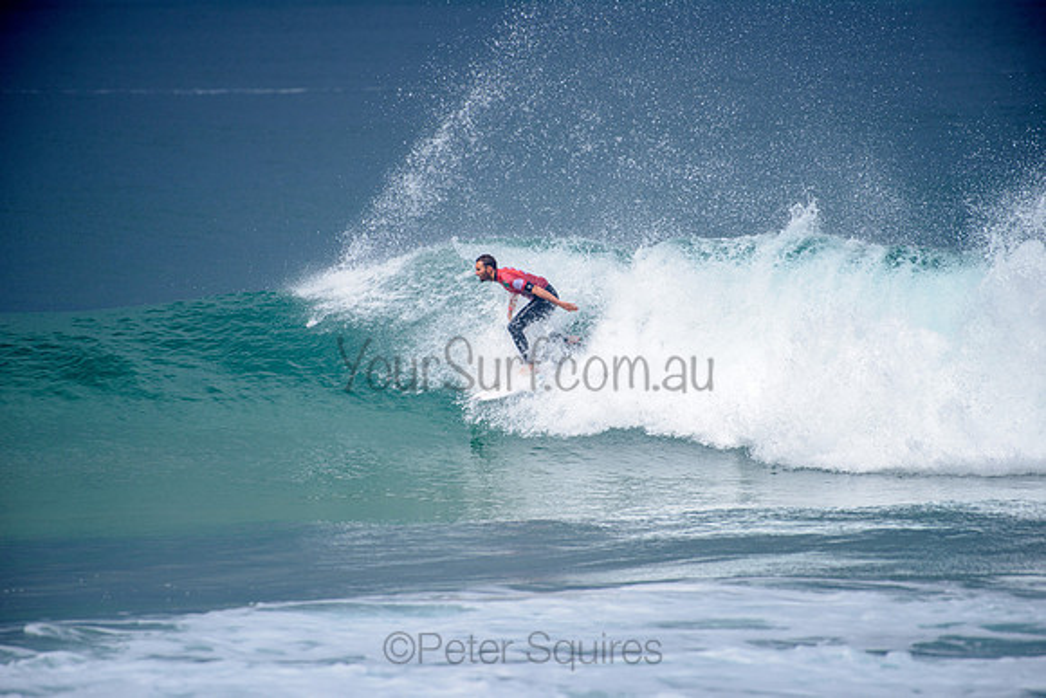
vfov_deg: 2.8
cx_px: 523
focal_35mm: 500
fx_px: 14530
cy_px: 349
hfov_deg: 4.1
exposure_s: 1/2000
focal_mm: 500
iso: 125
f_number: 5.6
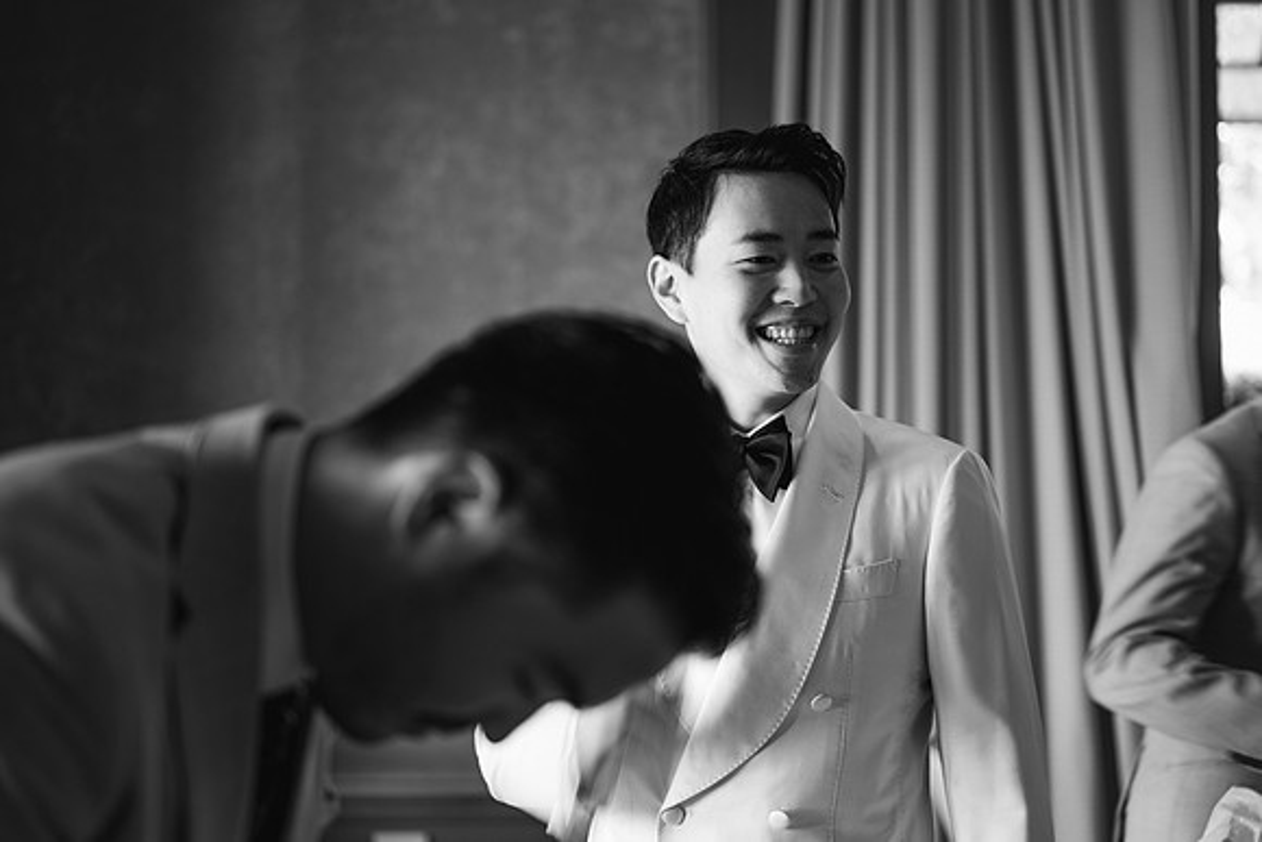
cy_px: 421
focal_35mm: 51
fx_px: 1802
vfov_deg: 26.3
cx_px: 631
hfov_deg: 38.6
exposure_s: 1/30
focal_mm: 50
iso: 64
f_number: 1.8
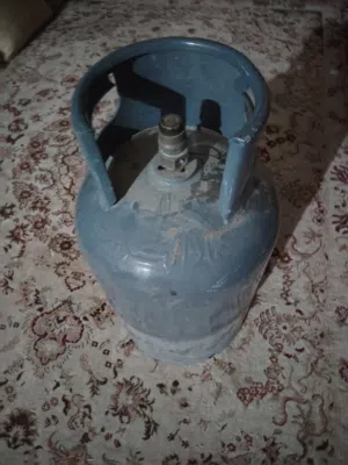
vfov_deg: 71.6
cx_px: 174
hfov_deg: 56.8
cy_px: 232
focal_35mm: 24
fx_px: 322
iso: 8384
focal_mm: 5.25
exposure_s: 1/7.14
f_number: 1.75
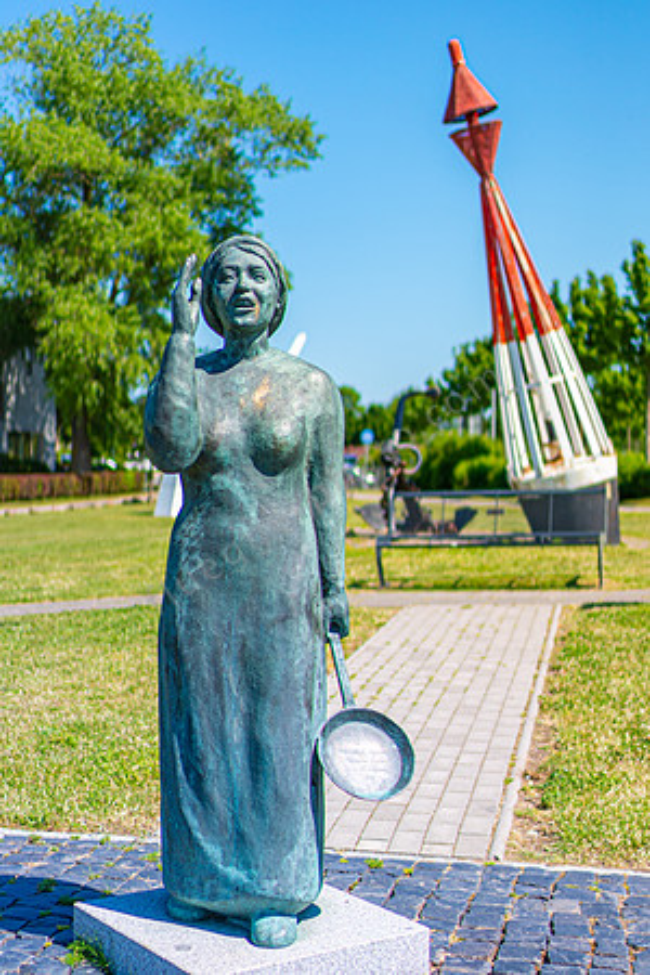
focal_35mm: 52
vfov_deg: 38.2
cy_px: 488
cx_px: 325
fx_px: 1408
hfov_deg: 26.0
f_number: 1.4
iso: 100
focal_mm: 35
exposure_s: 1/8000
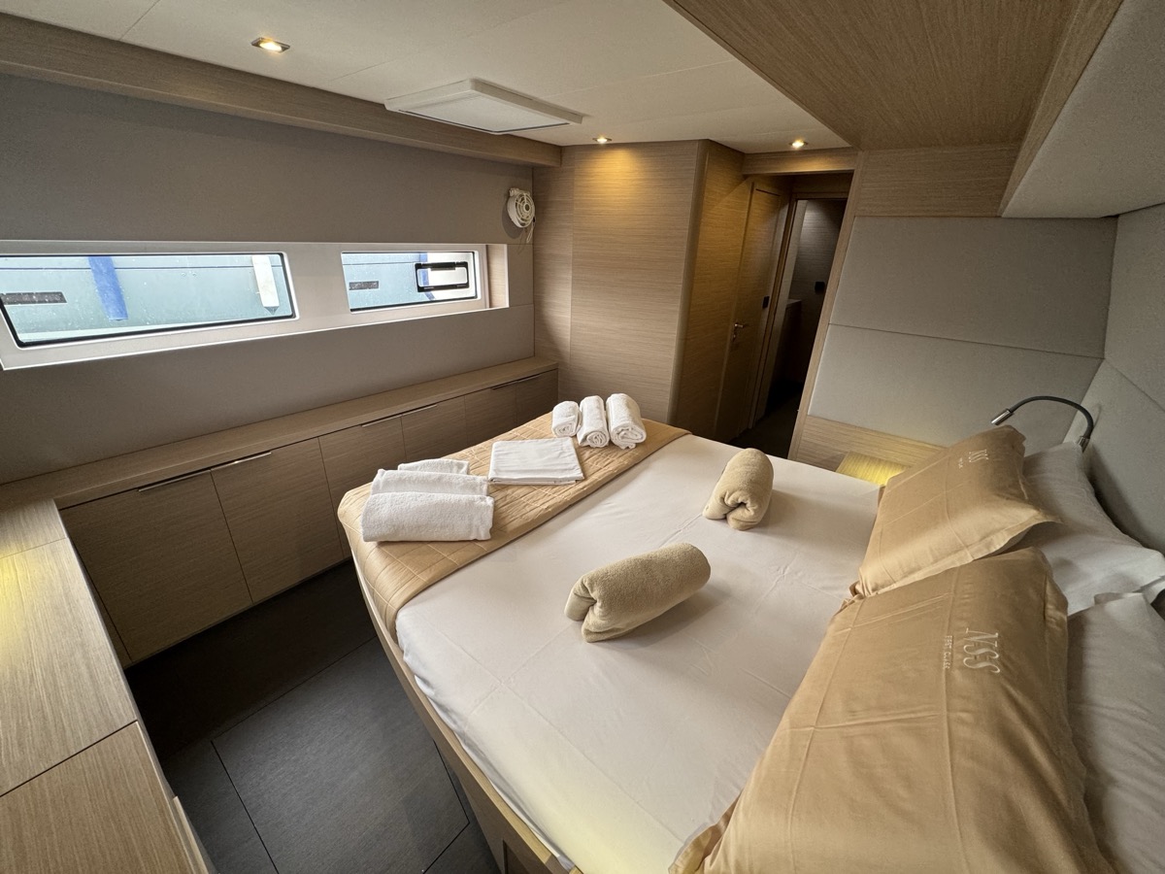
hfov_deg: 102.1
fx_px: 471
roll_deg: -1.2
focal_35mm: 14
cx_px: 582
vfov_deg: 85.7
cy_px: 437
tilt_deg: -22.4
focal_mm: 2.22
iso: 160
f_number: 2.2
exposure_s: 1/99
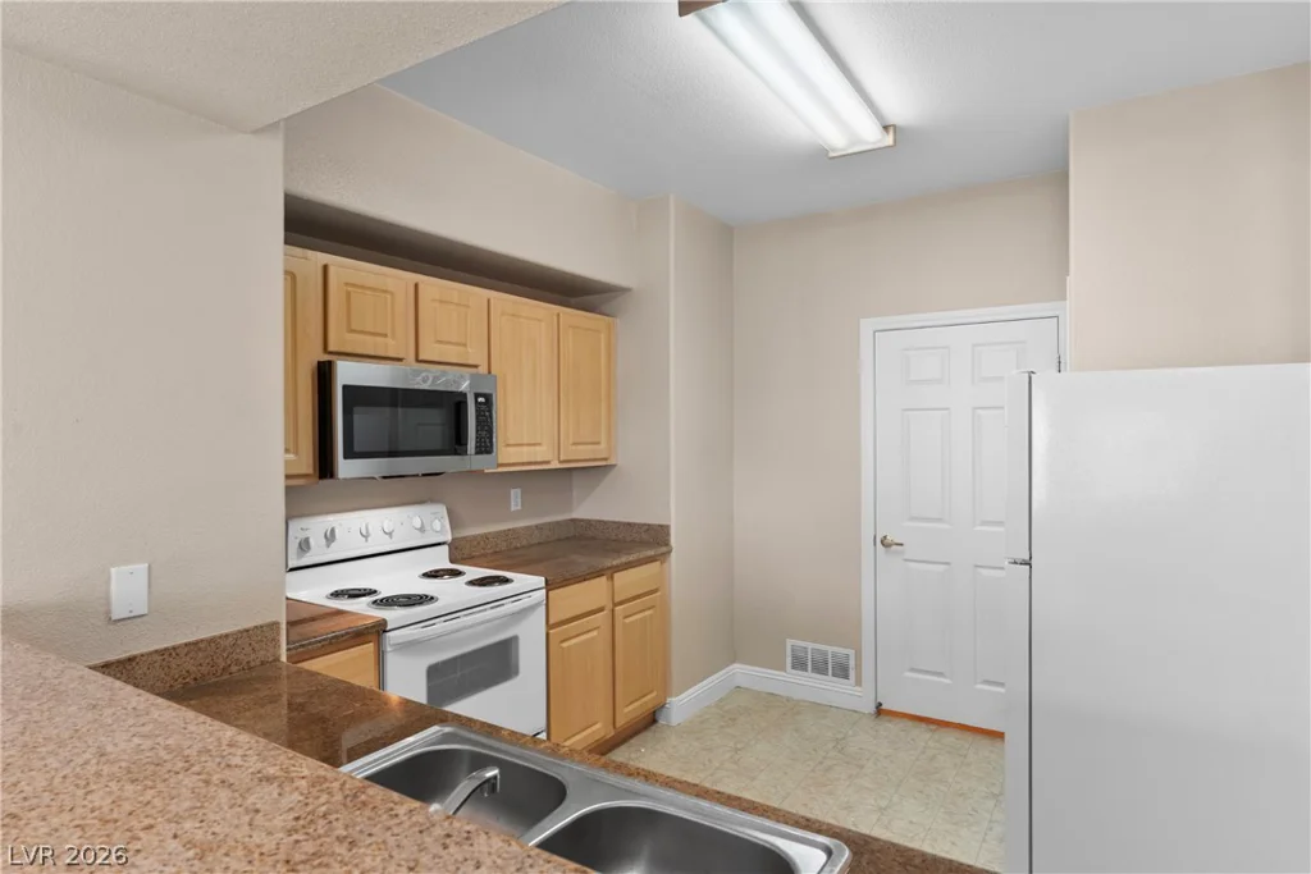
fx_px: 728
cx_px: 656
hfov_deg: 84.0
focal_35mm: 20
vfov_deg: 61.9
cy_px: 437
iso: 400
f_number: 8
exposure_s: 1/2
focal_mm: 20
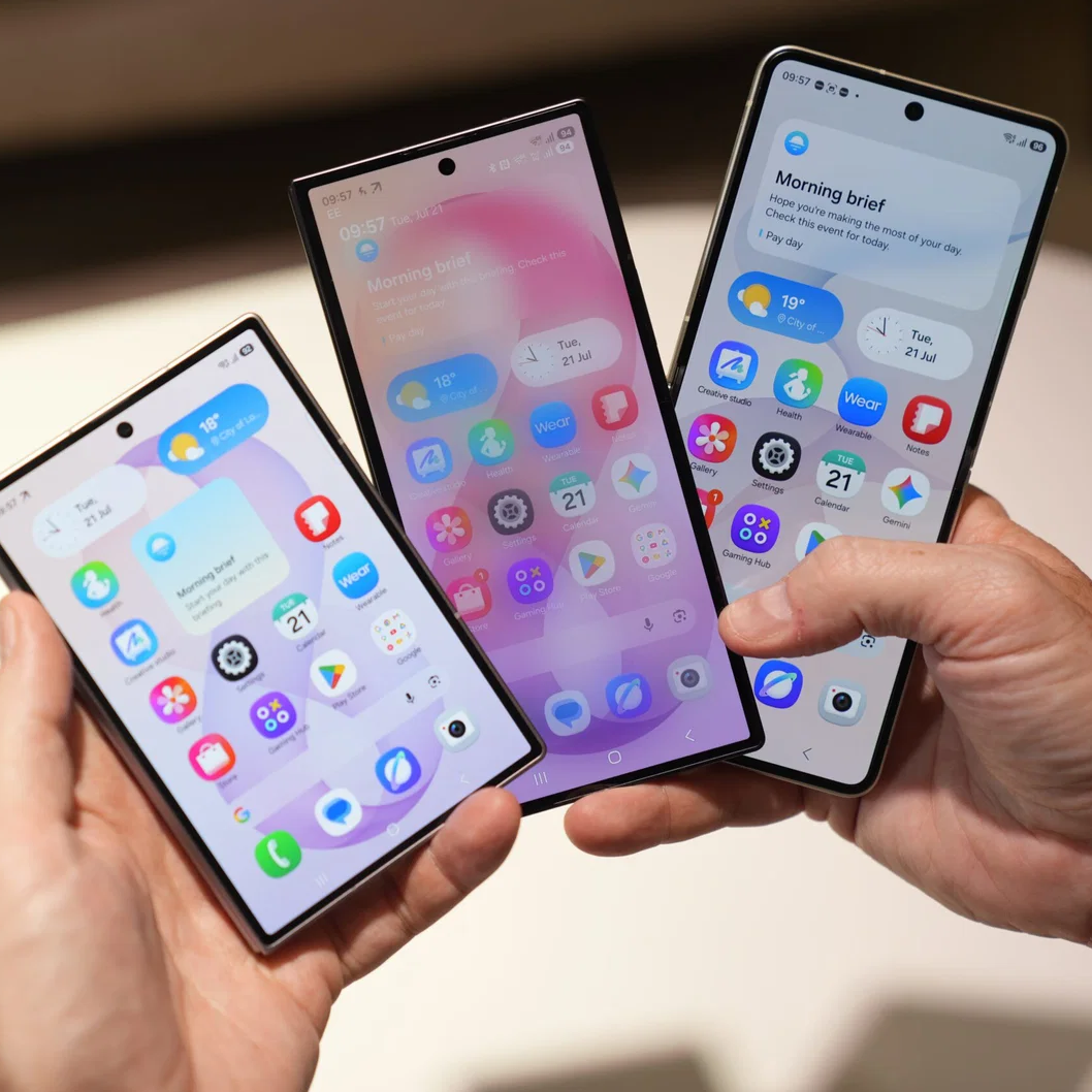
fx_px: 3212
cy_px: 547
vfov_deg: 19.3
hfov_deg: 19.3
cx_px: 487
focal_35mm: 90
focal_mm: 70
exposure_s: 1/80
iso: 125
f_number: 3.2
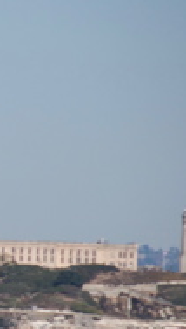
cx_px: -242
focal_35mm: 847
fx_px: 7390
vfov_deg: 2.5
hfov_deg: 1.4
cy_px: 206
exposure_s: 1/2000
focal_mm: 170
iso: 320
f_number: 5.6
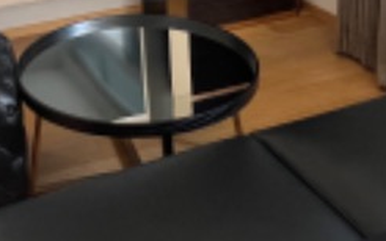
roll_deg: +4.2
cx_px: 75
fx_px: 589
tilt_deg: -9.1
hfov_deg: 35.1
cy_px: -122
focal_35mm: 56
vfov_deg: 20.0
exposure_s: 1/121
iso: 200
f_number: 1.8
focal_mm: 1.57
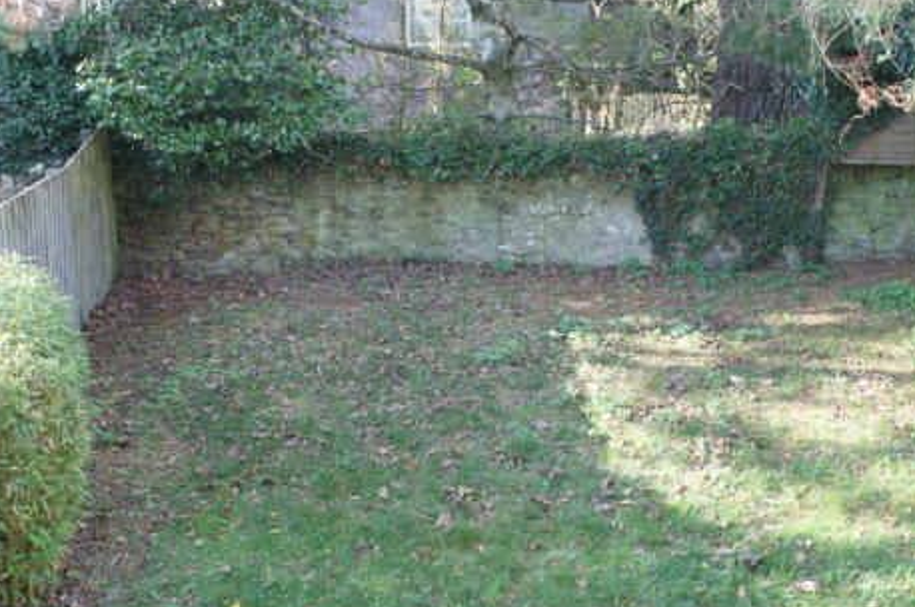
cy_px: 361
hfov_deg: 45.3
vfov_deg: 31.0
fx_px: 1091
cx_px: 543
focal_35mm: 43
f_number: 5
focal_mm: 20
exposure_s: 1/80
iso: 250
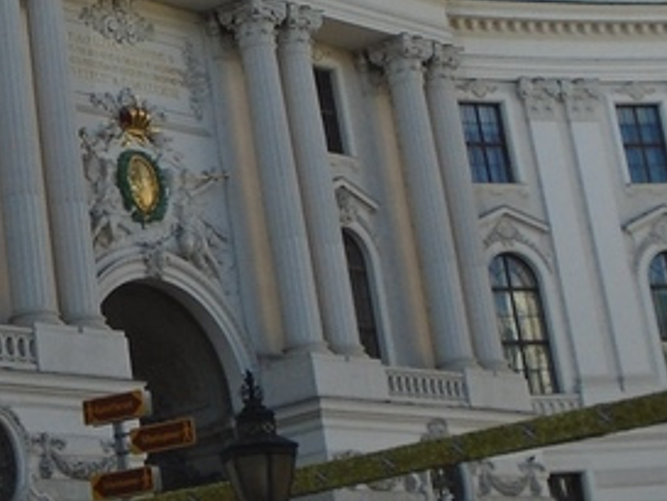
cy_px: 22
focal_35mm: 110
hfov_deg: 17.4
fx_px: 2120
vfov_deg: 13.3
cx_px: -20
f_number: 3.5
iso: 100
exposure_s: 1/500
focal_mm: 5.5
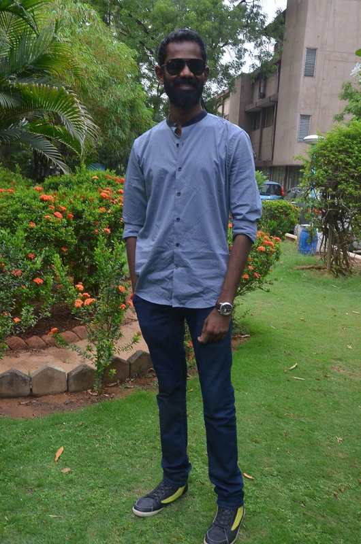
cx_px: 180
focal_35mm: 33
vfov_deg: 57.3
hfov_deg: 39.8
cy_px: 272
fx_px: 498
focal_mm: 22
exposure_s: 1/125
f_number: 13
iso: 800
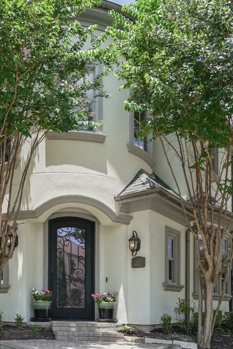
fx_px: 311
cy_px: 175
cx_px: 71
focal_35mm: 32
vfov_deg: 58.7
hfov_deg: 40.4
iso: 400
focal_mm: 16
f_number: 8
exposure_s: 1/60
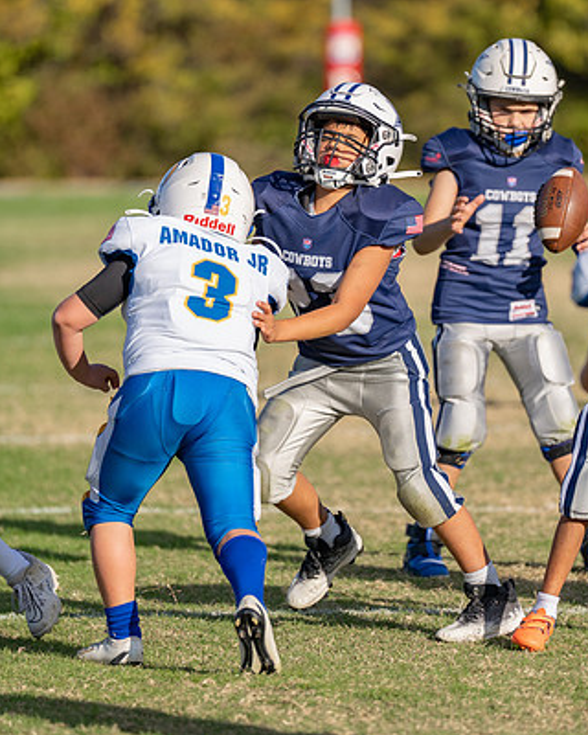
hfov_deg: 4.6
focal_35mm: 335
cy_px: 331
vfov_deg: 5.8
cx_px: 371
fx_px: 7287
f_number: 2.8
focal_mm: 200
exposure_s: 1/2000
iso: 100
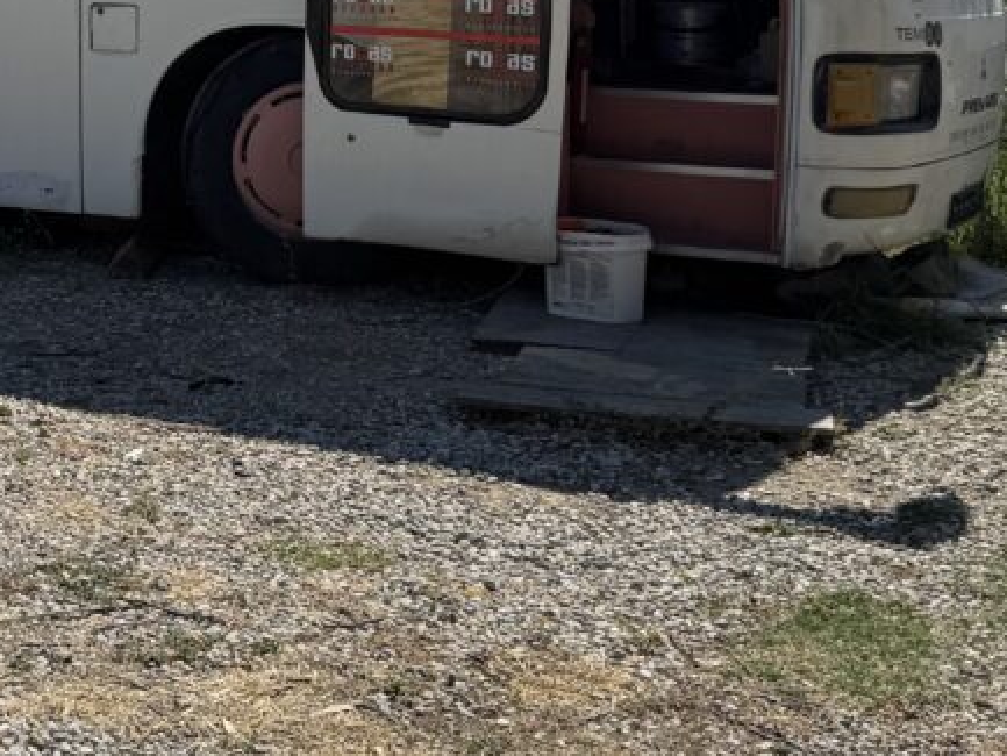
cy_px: -54
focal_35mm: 71
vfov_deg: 19.9
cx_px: -19
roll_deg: -2.5
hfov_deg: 25.9
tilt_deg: +0.0
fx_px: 2066
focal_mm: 6.76
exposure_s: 1/5348
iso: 80
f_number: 1.78
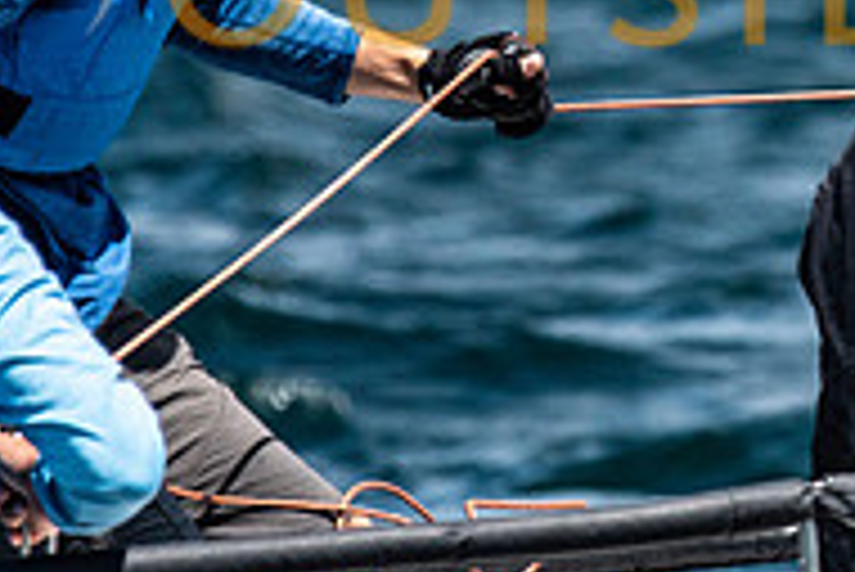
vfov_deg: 1.0
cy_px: -47
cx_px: 1134
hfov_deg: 1.5
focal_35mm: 1372
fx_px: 32609
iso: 500
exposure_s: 1/6400
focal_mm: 300
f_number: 5.6
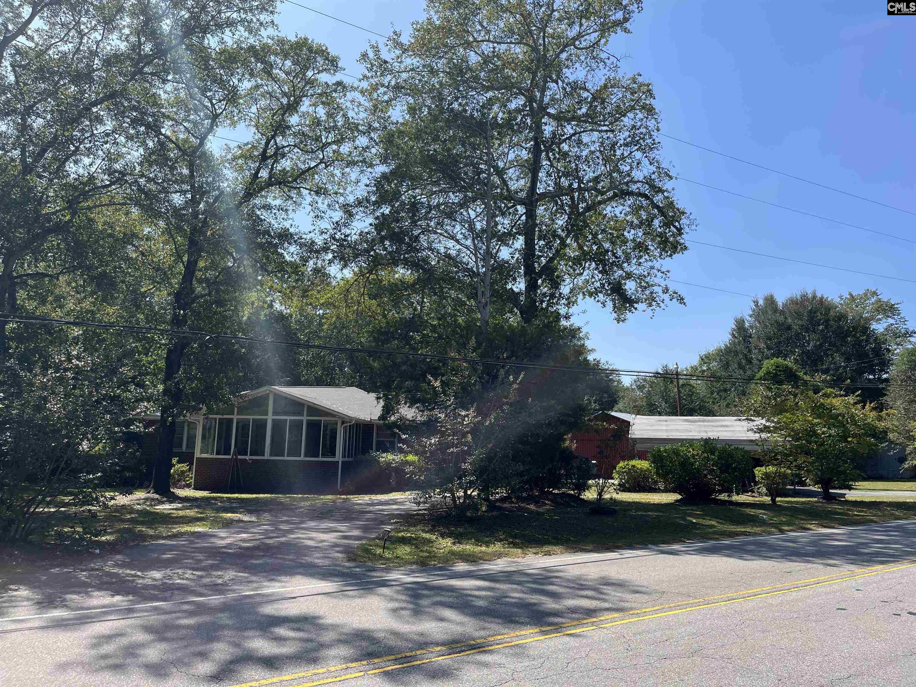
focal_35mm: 26
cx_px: 458
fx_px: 688
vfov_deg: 53.1
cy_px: 344
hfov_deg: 67.3
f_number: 1.6
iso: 50
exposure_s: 1/2222
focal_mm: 5.1
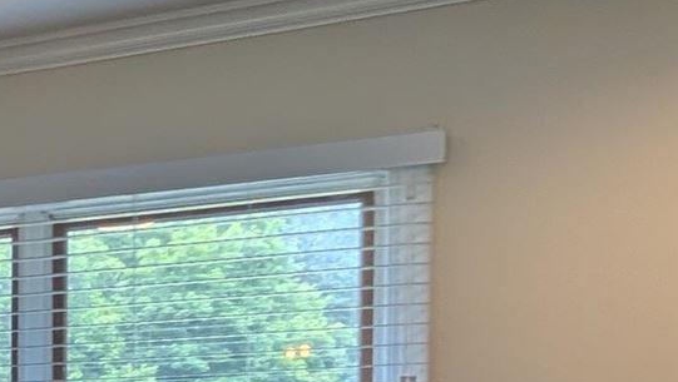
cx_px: -643
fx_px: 1331
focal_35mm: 74
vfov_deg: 15.4
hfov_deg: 19.0
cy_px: 517
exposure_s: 1/207
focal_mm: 2.02
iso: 55
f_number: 1.7
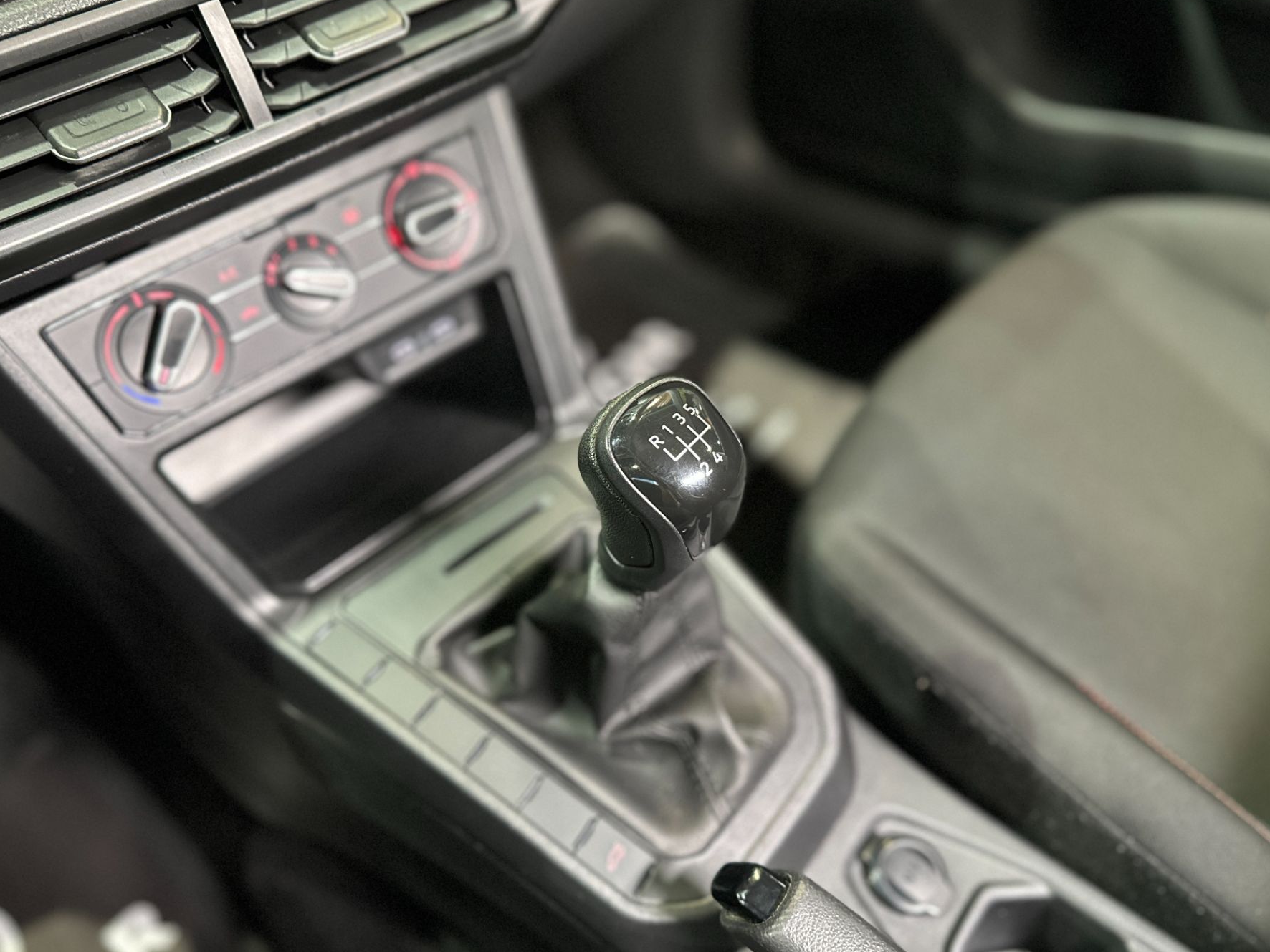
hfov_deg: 67.2
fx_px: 954
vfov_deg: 53.1
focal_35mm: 26
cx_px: 594
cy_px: 472
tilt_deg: -46.4
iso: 1000
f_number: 1.78
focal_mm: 6.86
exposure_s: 1/40
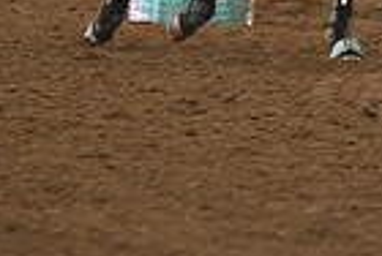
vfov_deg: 1.7
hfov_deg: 2.5
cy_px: -244
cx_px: 344
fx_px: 8783
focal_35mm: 826
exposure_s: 1/250
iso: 1600
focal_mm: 200
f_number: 2.8
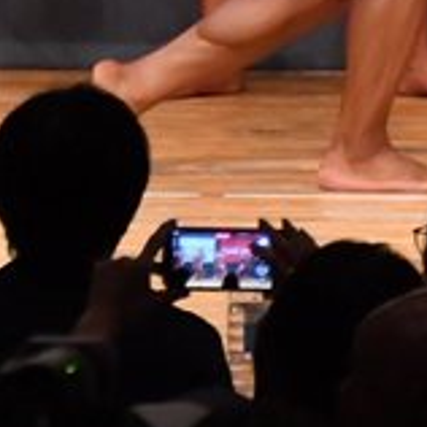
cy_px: -143
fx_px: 13970
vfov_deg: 1.8
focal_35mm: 1001
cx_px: 1042
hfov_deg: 1.7
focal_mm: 160
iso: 8000
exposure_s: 1/400
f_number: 5.6
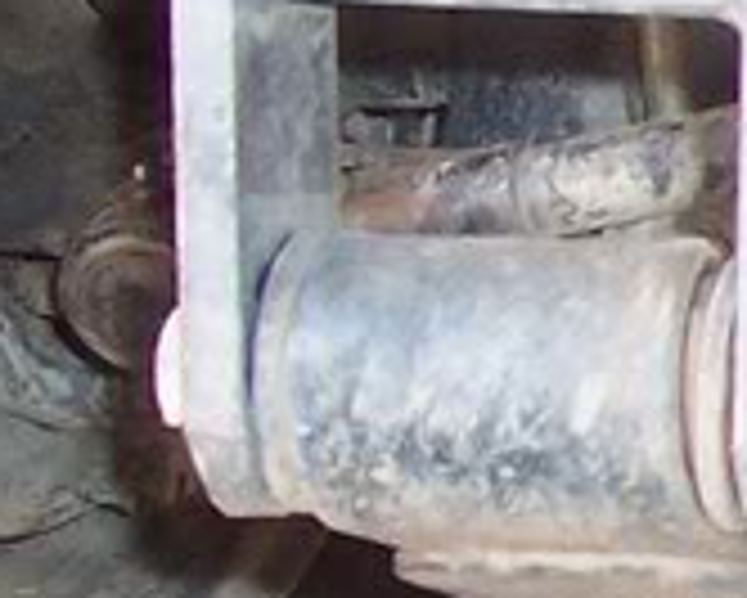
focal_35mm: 223
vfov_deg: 6.9
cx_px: 2277
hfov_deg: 7.5
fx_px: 4933
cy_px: 193
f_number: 2.8
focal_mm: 5.6
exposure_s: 1/60
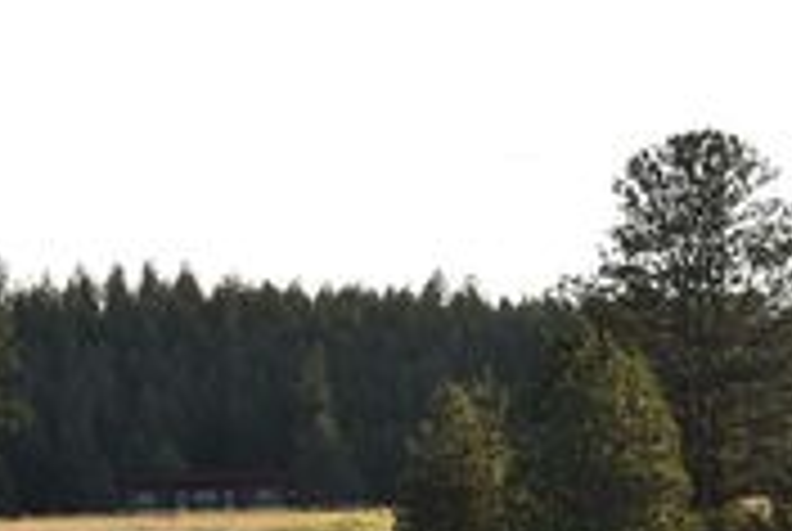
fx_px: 3129
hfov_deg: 14.1
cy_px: 666
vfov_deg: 9.5
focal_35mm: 142
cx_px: -63
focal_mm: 50
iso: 360
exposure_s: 1/250
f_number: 8
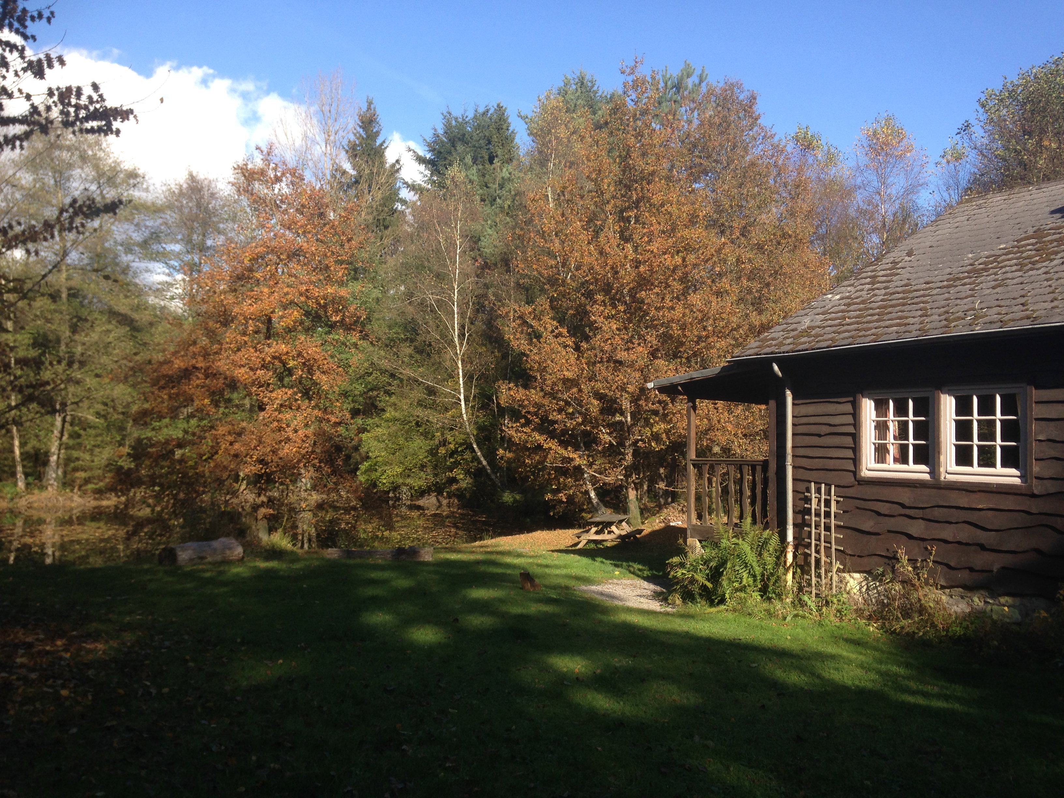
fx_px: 1014
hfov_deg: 55.4
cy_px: 399
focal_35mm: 33
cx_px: 532
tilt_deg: +1.0
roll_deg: -0.4
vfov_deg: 42.9
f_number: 2.4
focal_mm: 4.12
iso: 50
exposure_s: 1/653
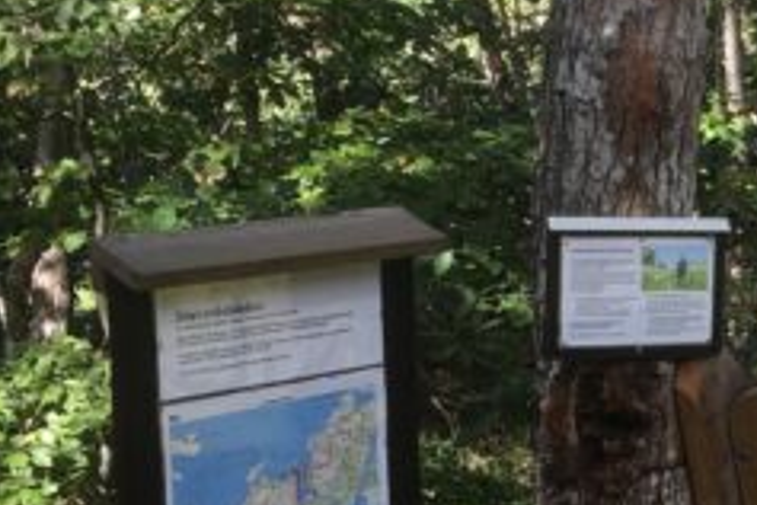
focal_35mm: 102
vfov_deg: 13.4
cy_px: 348
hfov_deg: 17.7
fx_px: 2145
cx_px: 1166
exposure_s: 1/190
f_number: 2.2
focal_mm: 4.15
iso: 25
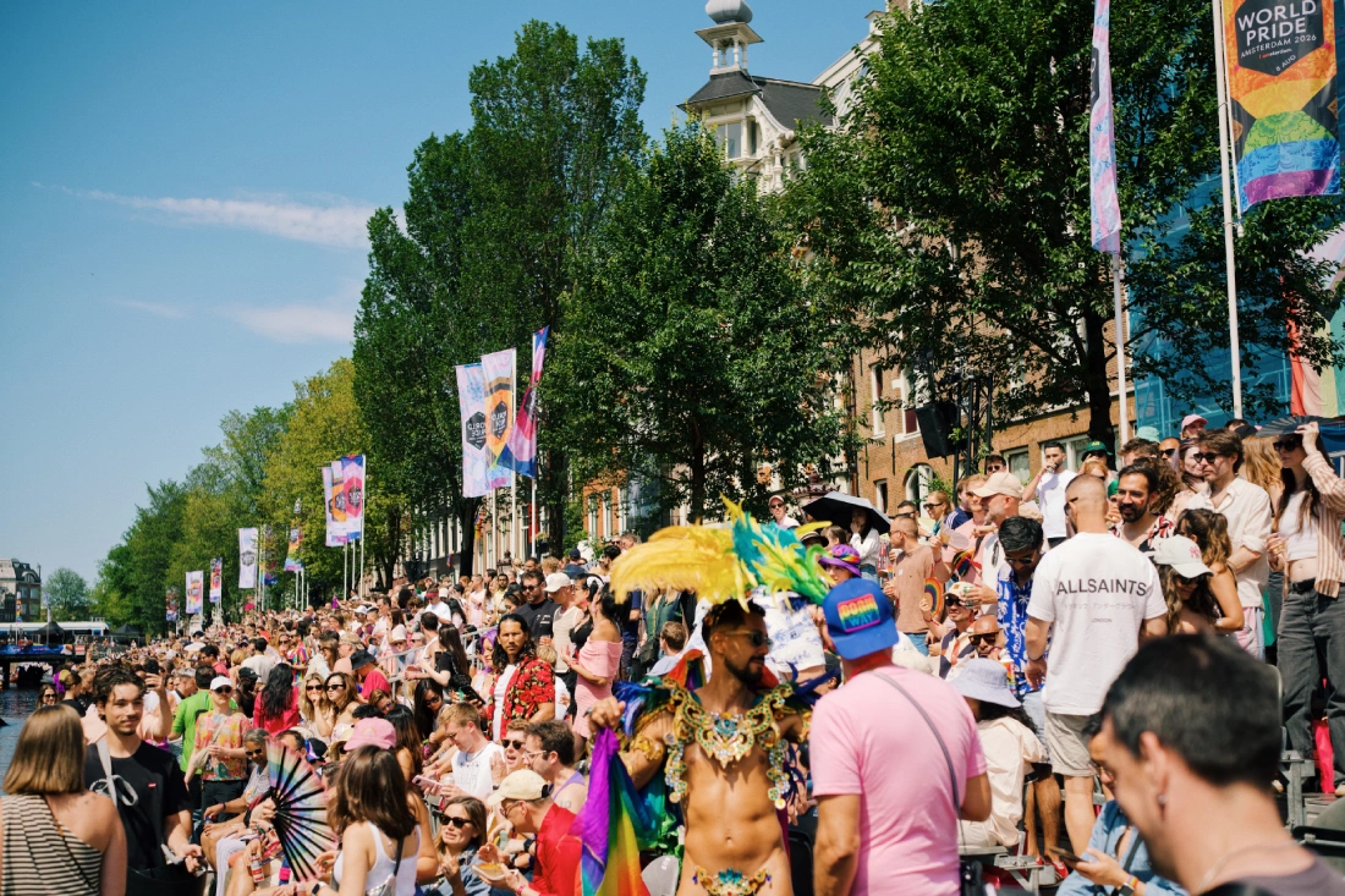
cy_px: 448
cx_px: 672
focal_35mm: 41
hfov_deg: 47.4
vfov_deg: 32.6
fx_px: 1531
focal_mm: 27
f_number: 2
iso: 160
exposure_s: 1/3800
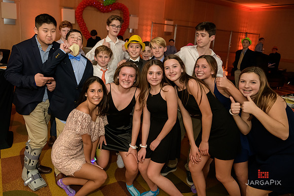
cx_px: 130
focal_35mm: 27
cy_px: 87
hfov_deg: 67.6
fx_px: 219
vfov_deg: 48.2
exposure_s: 1/125
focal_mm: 24
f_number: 3.2
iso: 1600
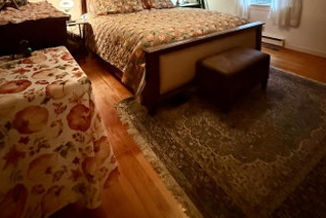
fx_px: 199
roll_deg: -0.1
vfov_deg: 49.4
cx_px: 157
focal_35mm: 22
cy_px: 12
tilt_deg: -7.8
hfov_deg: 78.6
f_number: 2.2
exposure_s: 1/60
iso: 1250
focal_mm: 2.22
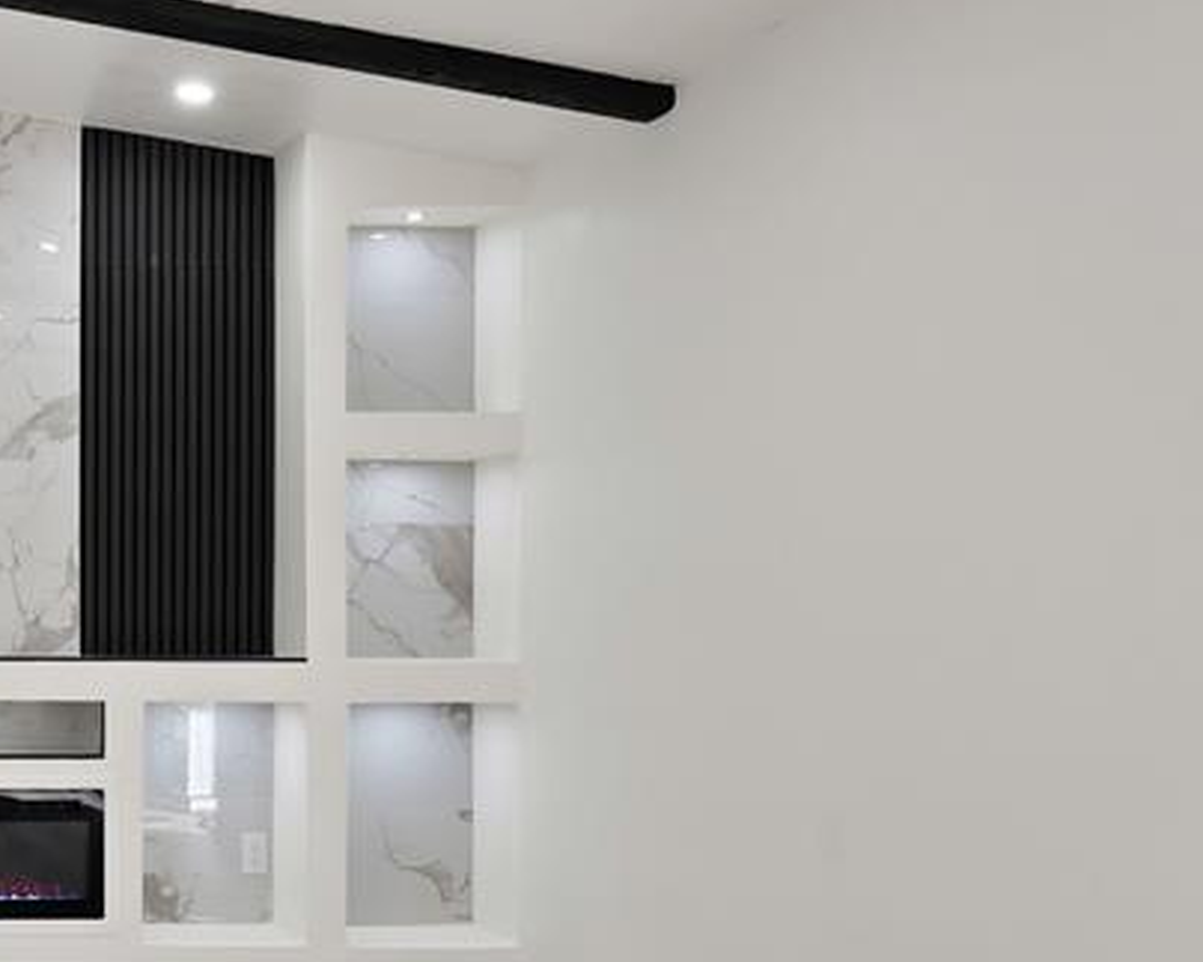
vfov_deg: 30.1
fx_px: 1780
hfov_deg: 32.1
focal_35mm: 50
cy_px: 603
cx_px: -179
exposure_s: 1/15
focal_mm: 21
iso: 640
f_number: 9
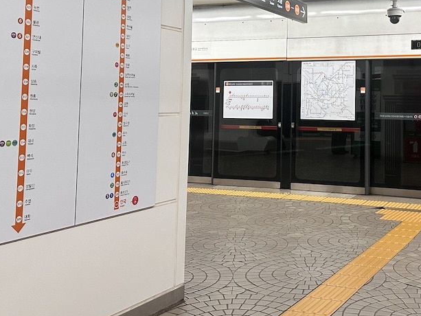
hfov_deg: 39.0
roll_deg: -0.7
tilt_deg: +4.0
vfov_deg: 30.1
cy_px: 59
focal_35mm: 47
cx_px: 331
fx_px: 572
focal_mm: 6.86
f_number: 1.78
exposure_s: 1/120
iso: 200
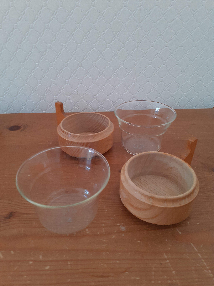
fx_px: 223
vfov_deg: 65.3
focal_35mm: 27
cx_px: 107
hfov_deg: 51.4
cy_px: 143
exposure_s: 1/100
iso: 80
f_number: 1.9
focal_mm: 3.6
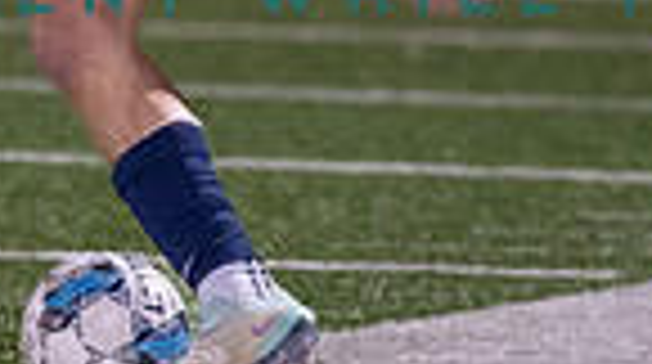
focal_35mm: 1281
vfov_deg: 0.9
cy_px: -194
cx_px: 206
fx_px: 22110
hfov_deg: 1.7
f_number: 2.8
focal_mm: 200
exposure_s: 1/1000
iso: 2500
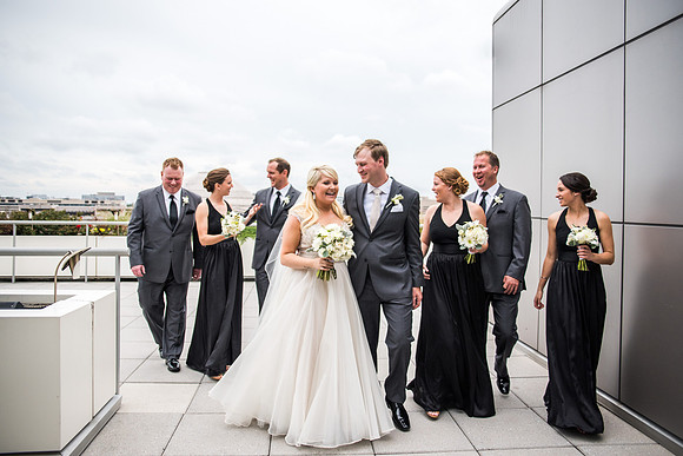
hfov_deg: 68.7
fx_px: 500
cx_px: 338
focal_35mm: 26
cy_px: 205
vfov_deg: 48.9
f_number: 2.8
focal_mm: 24
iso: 360
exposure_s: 1/4000
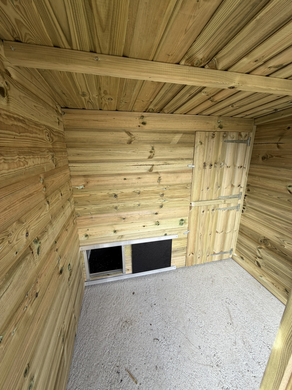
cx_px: 146
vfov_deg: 102.1
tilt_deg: -14.8
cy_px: 195
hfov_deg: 85.7
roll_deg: +0.9
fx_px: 157
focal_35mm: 14
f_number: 2.2
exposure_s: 1/121
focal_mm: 2.22
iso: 50
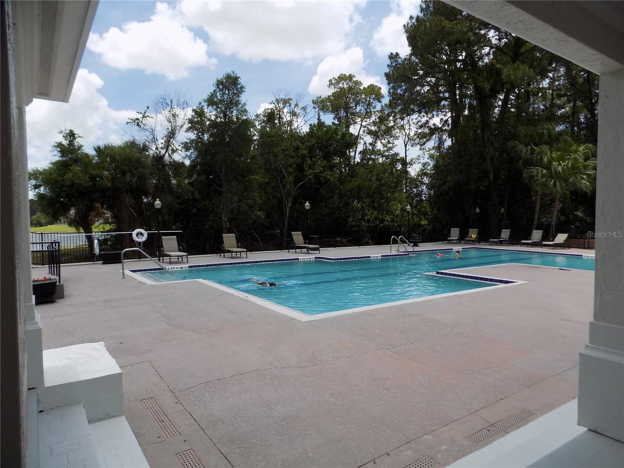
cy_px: 234
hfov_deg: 73.9
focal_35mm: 23
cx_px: 312
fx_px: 415
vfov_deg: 58.9
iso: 80
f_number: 3.1
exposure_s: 1/1000
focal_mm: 4
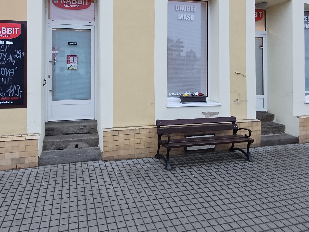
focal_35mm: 26
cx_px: 141
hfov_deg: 67.2
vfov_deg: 51.5
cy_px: 68
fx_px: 232
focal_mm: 1.64
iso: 100
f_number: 2.2
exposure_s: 1/50
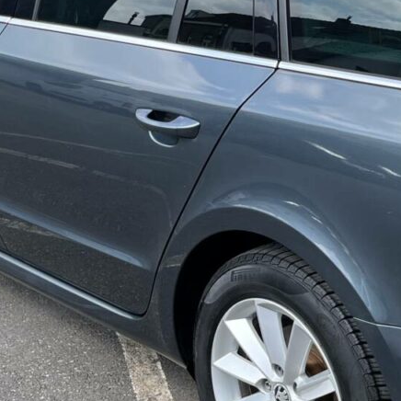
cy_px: 139
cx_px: 397
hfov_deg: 20.7
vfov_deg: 21.3
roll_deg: -1.0
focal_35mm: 81
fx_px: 1062
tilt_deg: -15.5
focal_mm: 5.1
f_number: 1.6
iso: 50
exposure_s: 1/1056
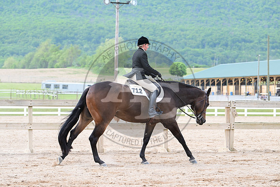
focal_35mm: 110
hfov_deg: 18.6
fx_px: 856
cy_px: 94
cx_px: 140
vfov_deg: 12.5
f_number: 5
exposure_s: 1/1600
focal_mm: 110
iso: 1000
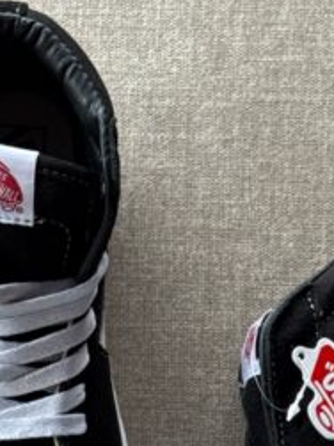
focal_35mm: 153
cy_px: 514
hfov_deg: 9.7
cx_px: 235
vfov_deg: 12.6
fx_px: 1970
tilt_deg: -82.2
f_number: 1.78
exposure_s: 1/60
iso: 125
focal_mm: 6.76
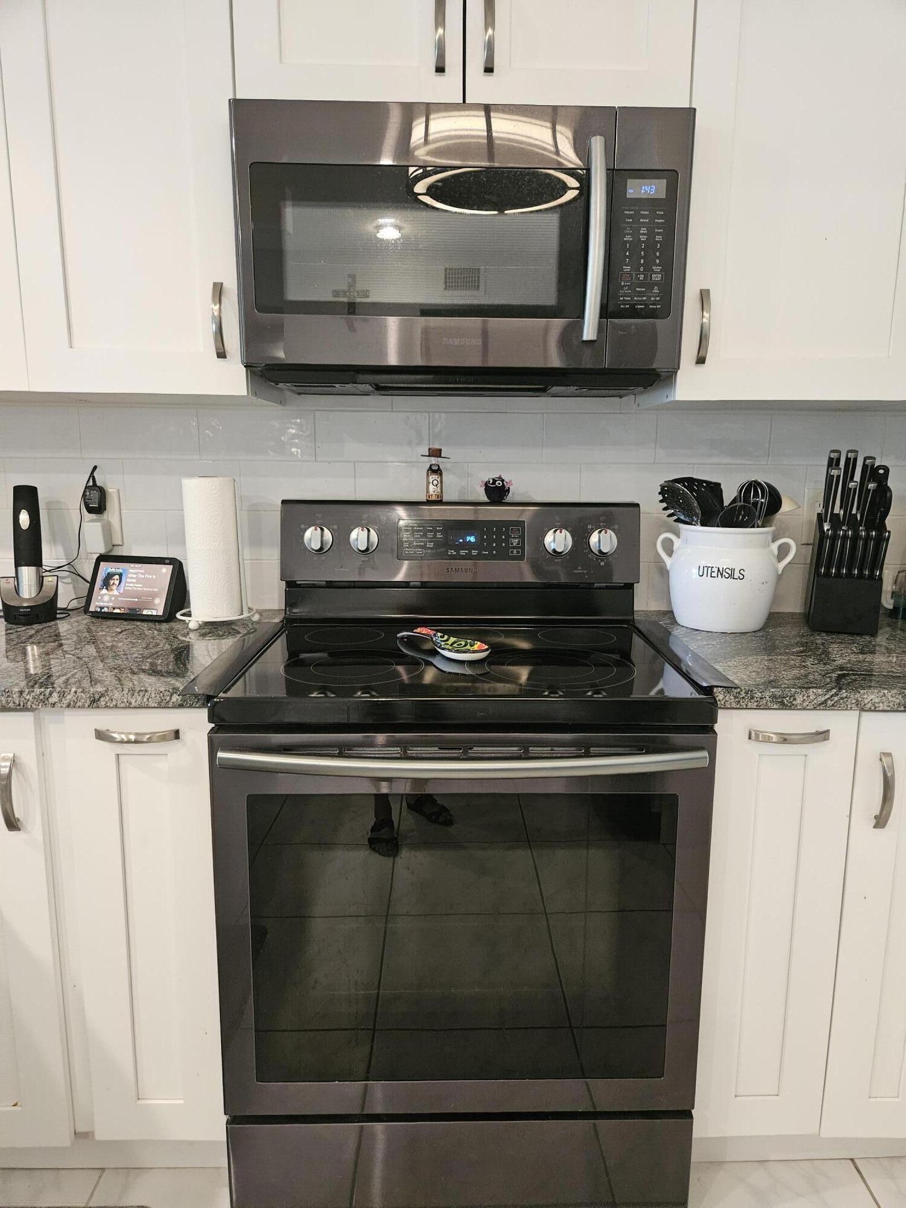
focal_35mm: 23
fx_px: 803
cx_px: 453
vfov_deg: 73.9
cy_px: 604
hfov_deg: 58.9
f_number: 1.8
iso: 1000
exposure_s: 1/120
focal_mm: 5.4
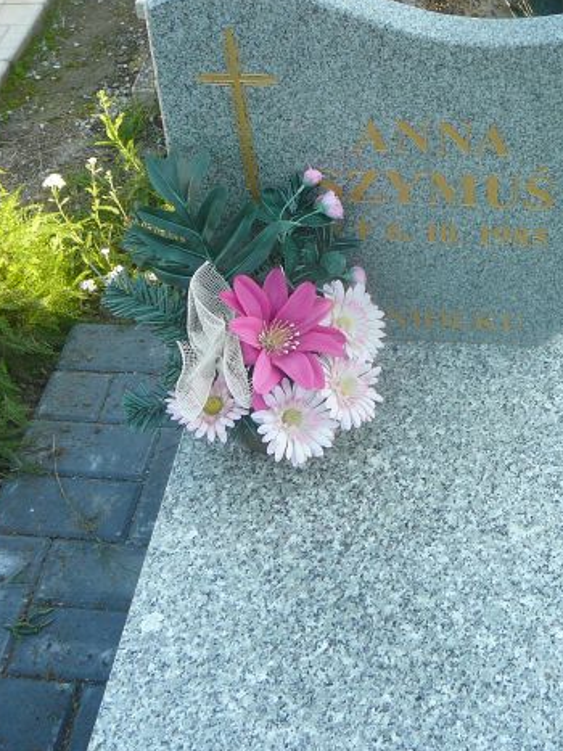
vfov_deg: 39.7
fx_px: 1041
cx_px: 420
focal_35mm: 48
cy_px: 370
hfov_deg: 29.8
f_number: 2.8
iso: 80
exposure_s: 1/125
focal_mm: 5.2
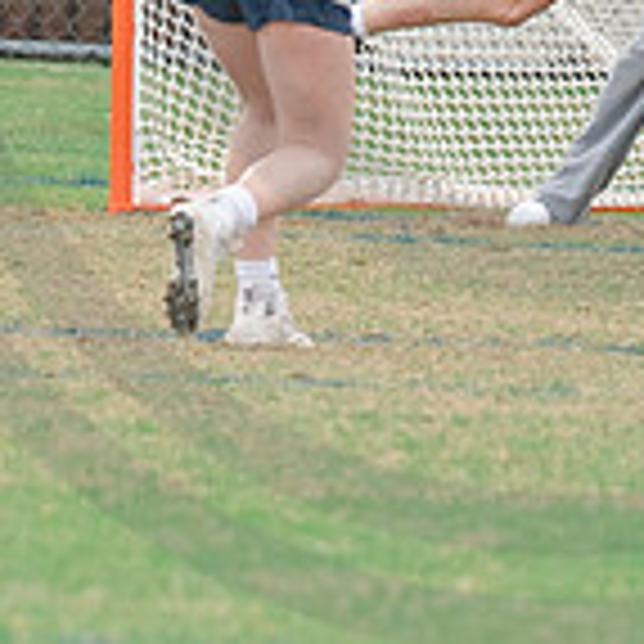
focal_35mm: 1767
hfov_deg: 1.0
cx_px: 94
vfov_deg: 1.0
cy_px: 609
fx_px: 37192
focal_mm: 200
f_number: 2.8
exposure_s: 1/1250
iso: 360
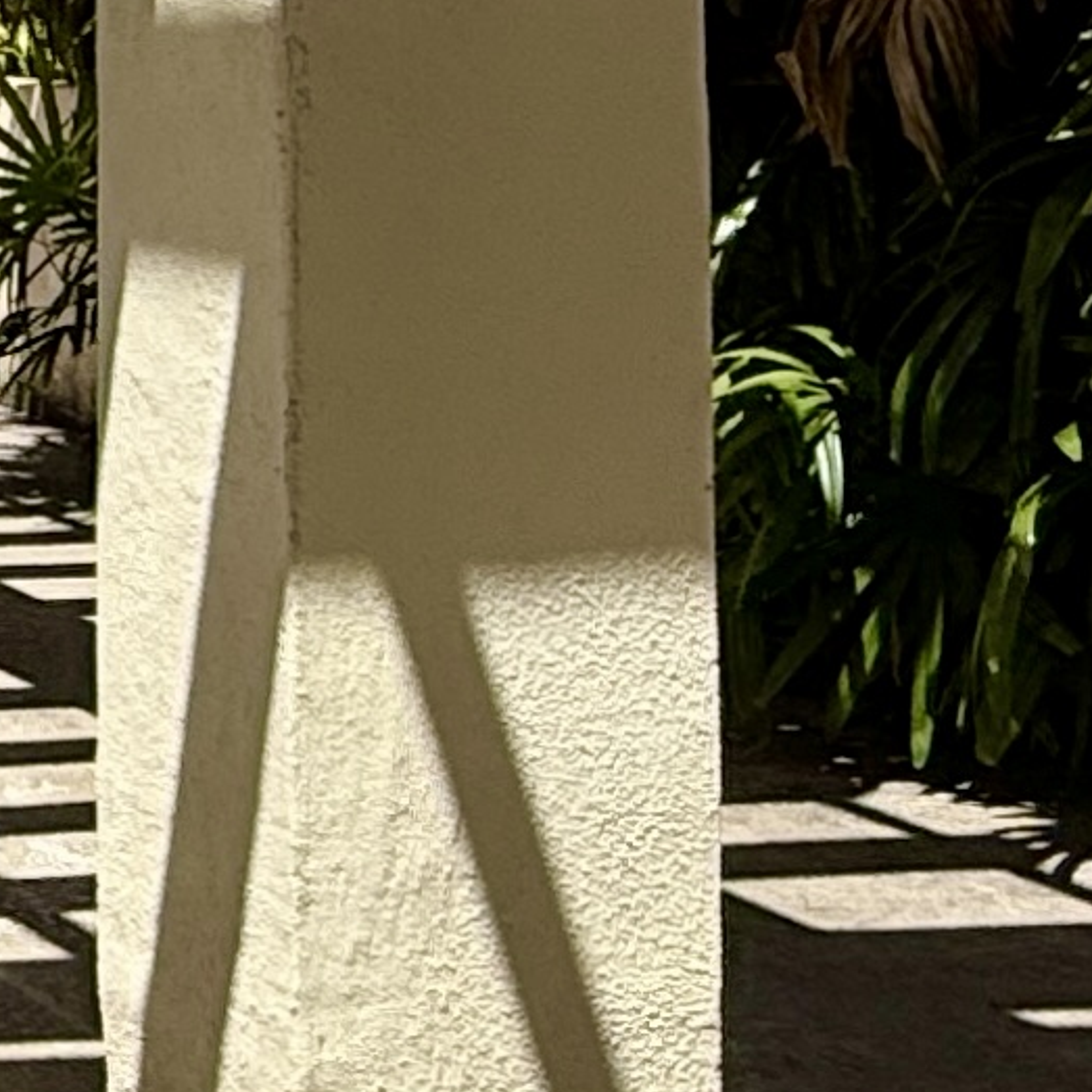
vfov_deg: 18.2
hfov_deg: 14.8
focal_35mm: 93
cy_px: -13
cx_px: -1188
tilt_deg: +3.8
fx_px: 3319
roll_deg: +1.2
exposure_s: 1/2024
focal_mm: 2.22
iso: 50
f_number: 2.2
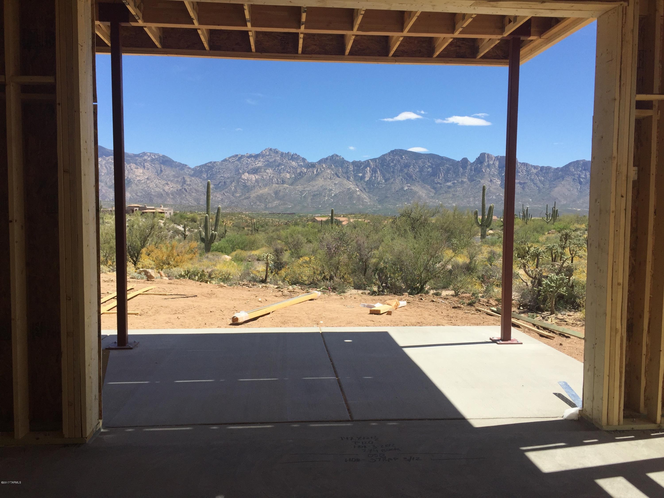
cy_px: 249
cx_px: 332
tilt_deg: -4.9
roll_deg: -0.4
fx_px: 556
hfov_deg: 61.7
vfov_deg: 48.2
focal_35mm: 29
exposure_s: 1/2639
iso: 32
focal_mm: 4.15
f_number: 2.2
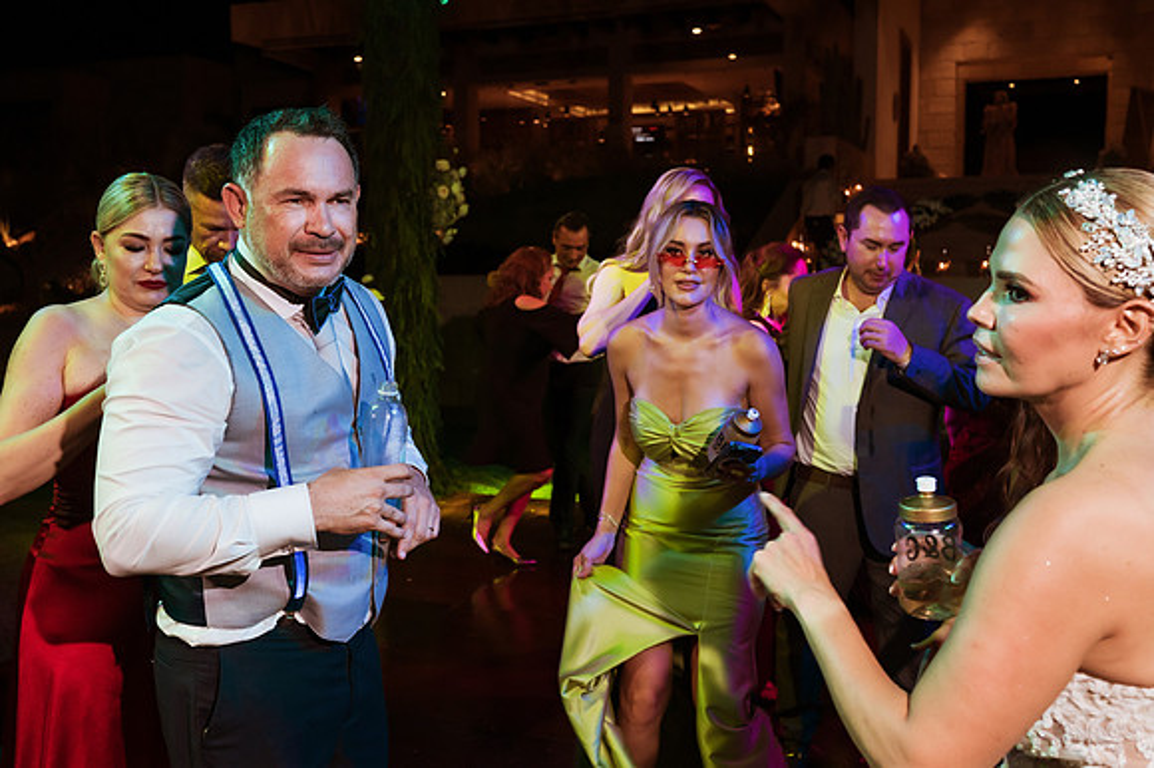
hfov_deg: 51.4
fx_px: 1199
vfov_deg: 35.5
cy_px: 357
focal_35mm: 37
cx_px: 537
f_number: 5.6
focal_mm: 35
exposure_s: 1/250
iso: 2000
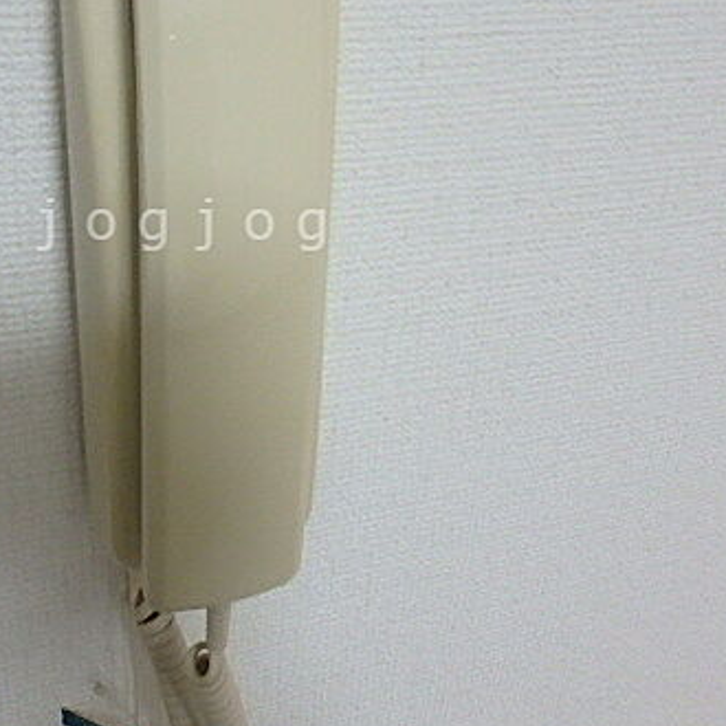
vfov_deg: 45.1
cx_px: 187
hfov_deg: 44.6
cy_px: 224
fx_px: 854
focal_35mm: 36
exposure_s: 1/125
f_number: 3.5
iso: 640
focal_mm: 3.7
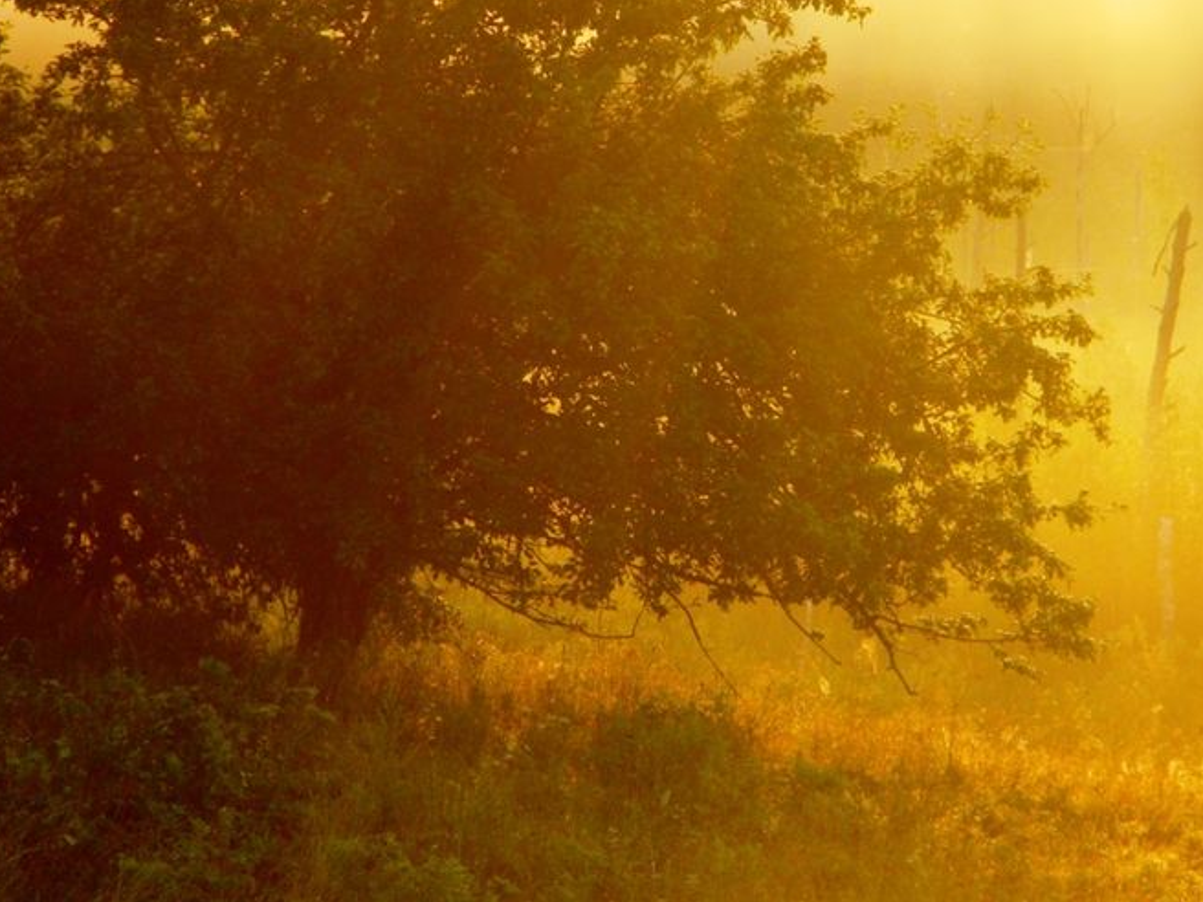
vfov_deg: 5.9
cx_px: 801
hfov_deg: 7.9
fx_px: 8723
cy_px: 291
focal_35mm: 251
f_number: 5.2
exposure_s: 1/168
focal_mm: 33.1
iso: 80
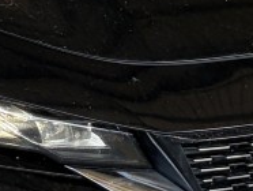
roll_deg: -1.7
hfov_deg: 9.5
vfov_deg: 7.4
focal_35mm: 201
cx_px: -147
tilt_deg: -9.3
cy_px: 41
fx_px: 1471
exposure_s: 1/122
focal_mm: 5.96
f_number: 1.6
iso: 64
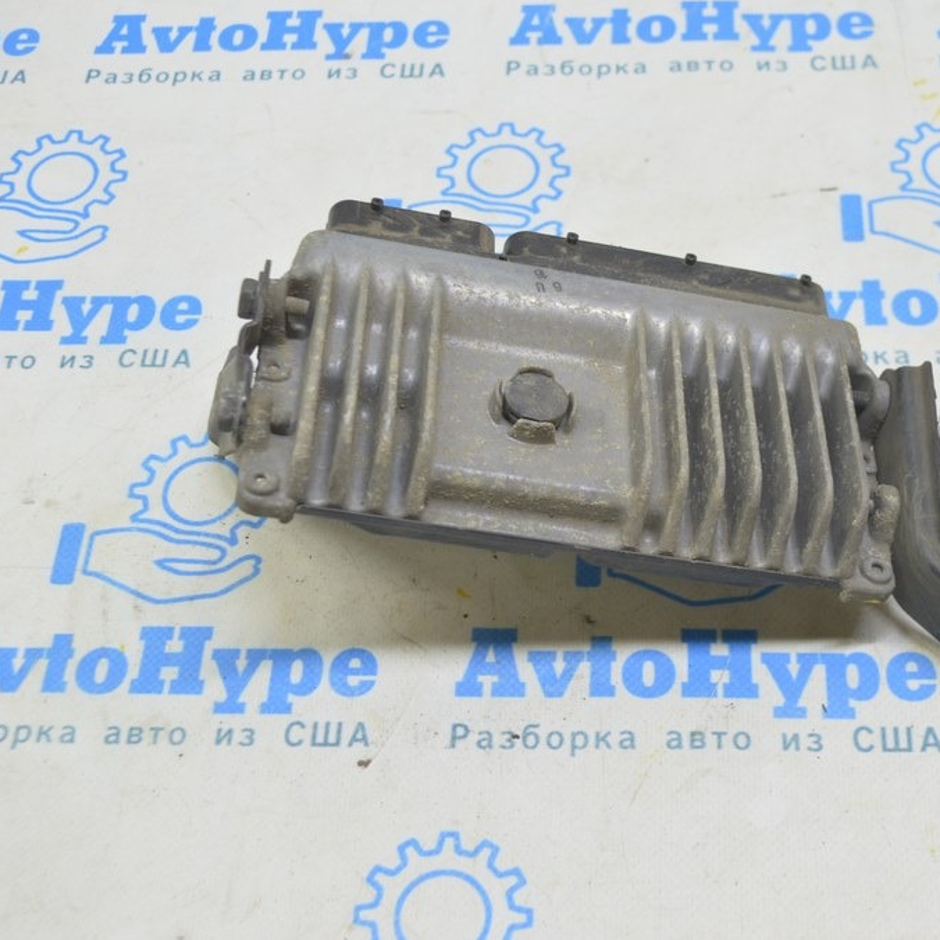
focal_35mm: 54
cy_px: 471
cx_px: 563
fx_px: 1659
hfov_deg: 31.5
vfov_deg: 31.6
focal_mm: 28
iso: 400
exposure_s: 1/20
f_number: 5.6
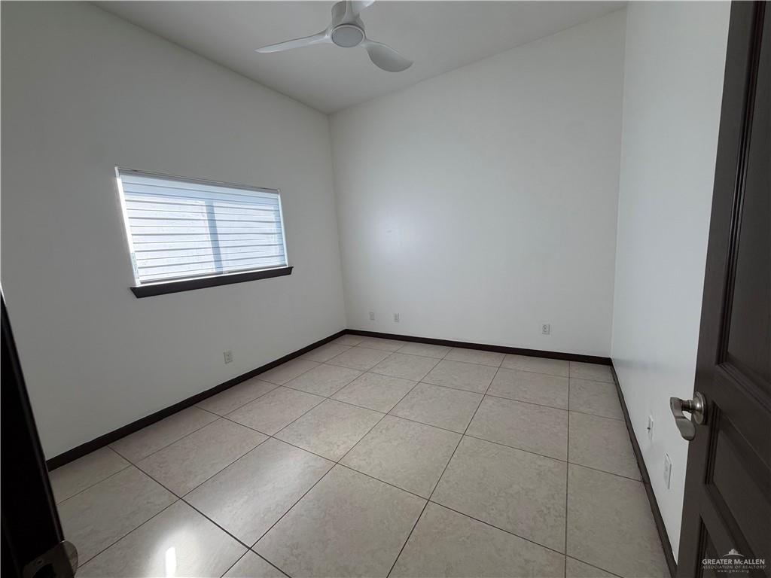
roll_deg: +3.8
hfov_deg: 102.1
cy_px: 289
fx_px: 312
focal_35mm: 14
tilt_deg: -8.2
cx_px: 386
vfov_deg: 85.7
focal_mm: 2.22
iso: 64
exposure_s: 1/121
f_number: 2.2
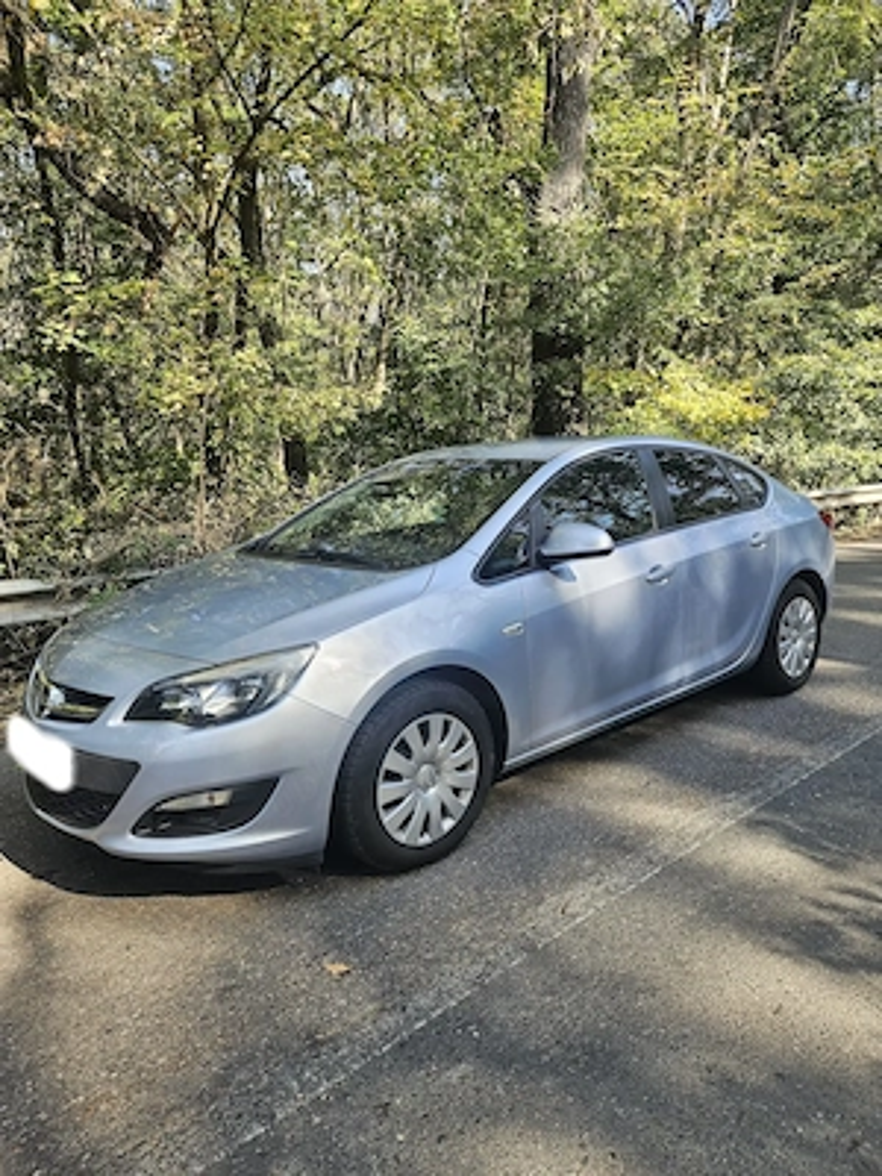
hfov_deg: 58.9
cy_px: 588
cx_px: 441
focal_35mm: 23
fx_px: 781
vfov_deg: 73.9
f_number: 1.8
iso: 25
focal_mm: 5.4
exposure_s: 1/204
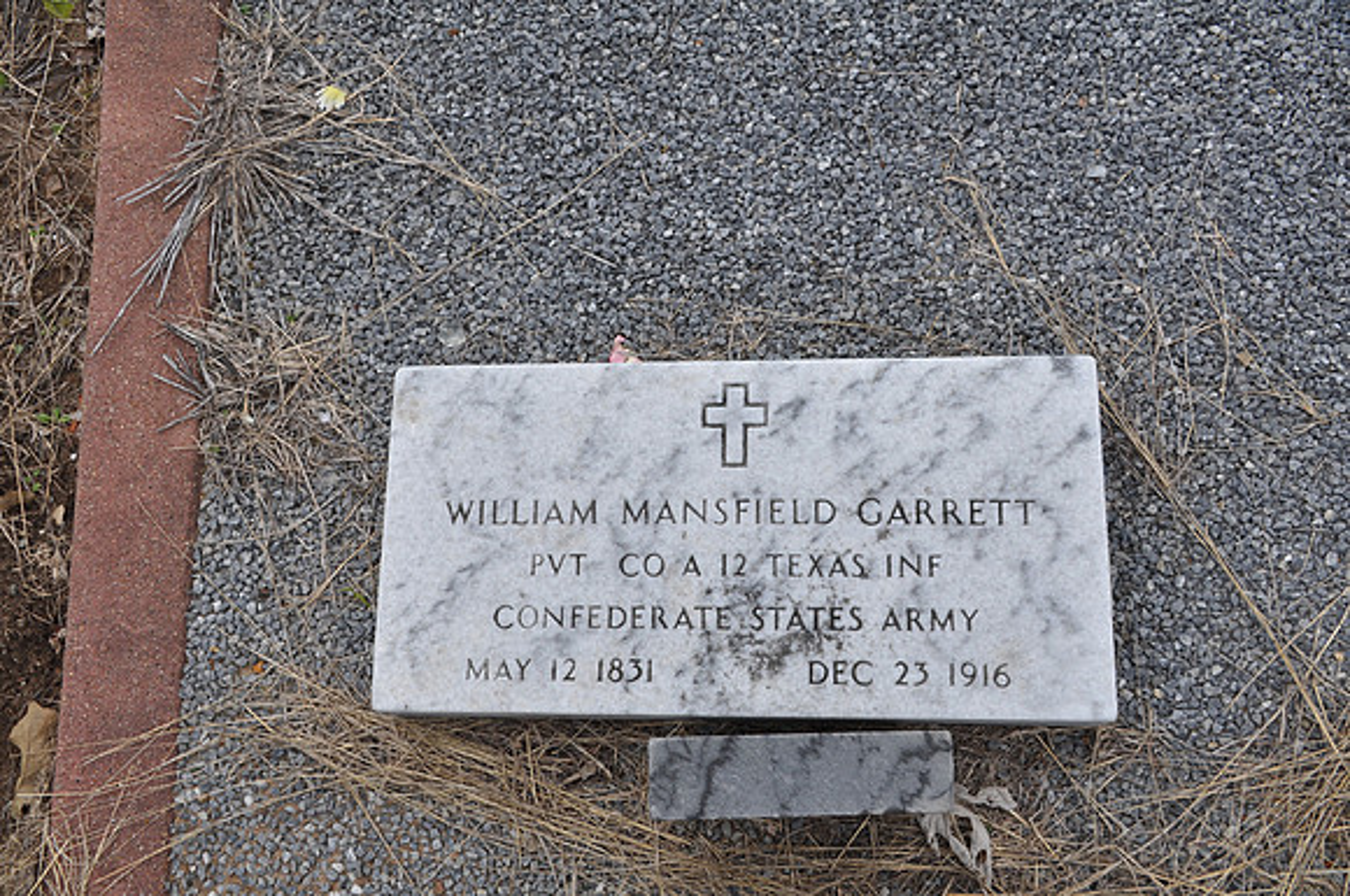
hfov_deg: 53.2
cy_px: 448
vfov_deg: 36.8
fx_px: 1348
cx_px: 675
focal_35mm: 36
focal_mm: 24
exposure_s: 1/100
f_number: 10
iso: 200
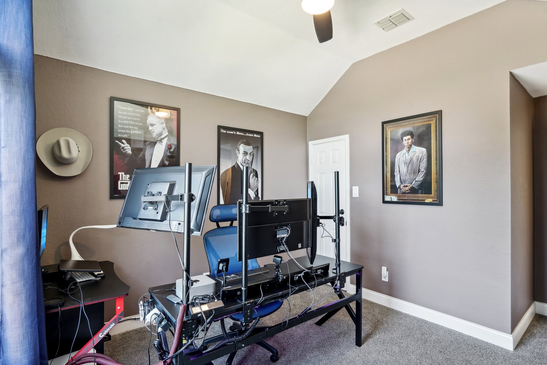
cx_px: 274
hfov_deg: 93.3
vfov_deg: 70.4
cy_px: 182
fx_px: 258
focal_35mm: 17
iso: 400
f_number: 8
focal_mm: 17
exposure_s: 1/1.67
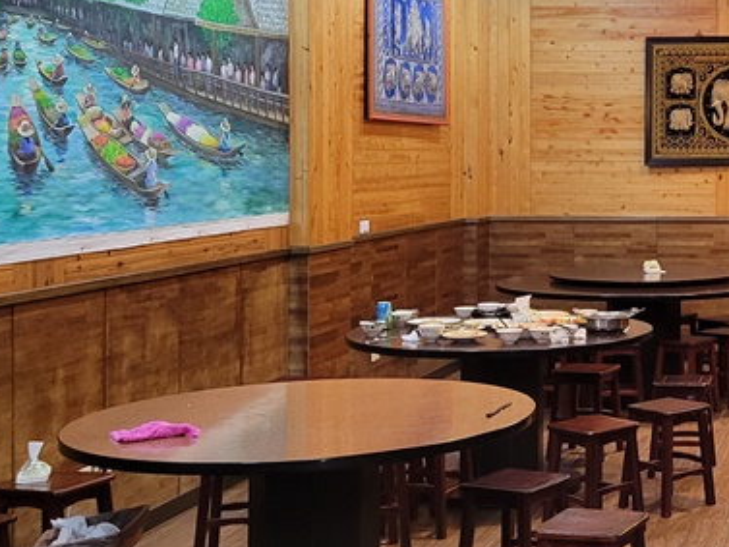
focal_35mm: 69
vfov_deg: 21.2
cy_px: 151
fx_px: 1454
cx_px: 876
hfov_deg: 25.3
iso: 400
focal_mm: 5.4
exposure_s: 1/40
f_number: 1.8
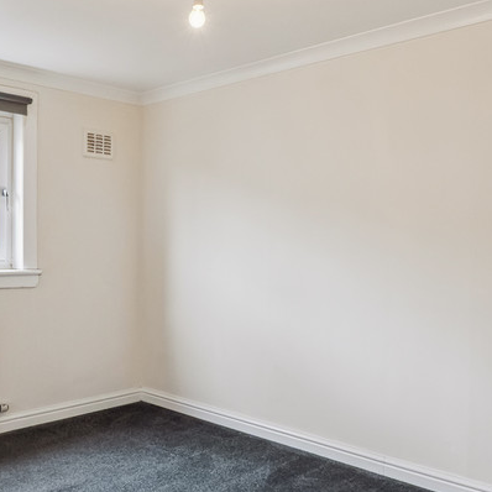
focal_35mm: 35
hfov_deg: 47.0
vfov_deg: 47.2
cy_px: 235
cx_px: 201
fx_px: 563
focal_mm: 16
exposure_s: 1/100
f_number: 8
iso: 2500
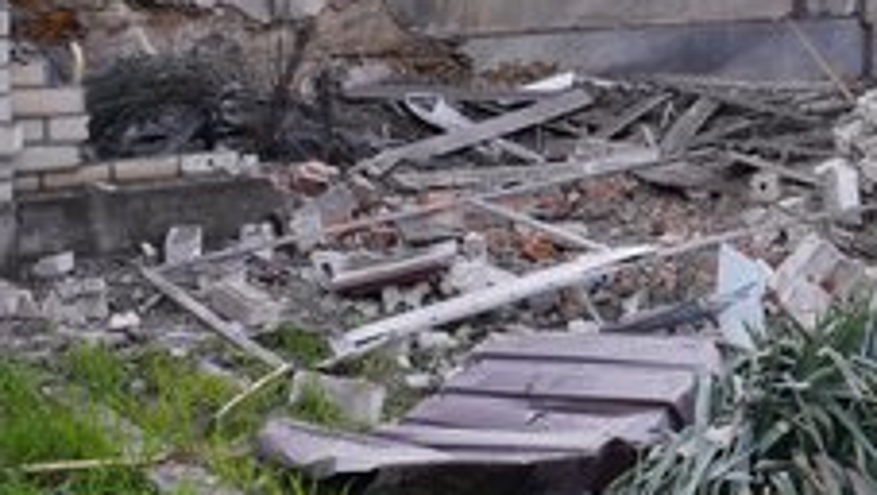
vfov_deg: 16.7
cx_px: 645
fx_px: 1675
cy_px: 157
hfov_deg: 28.9
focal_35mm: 72
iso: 80
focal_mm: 39
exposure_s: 1/100
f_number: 5.6
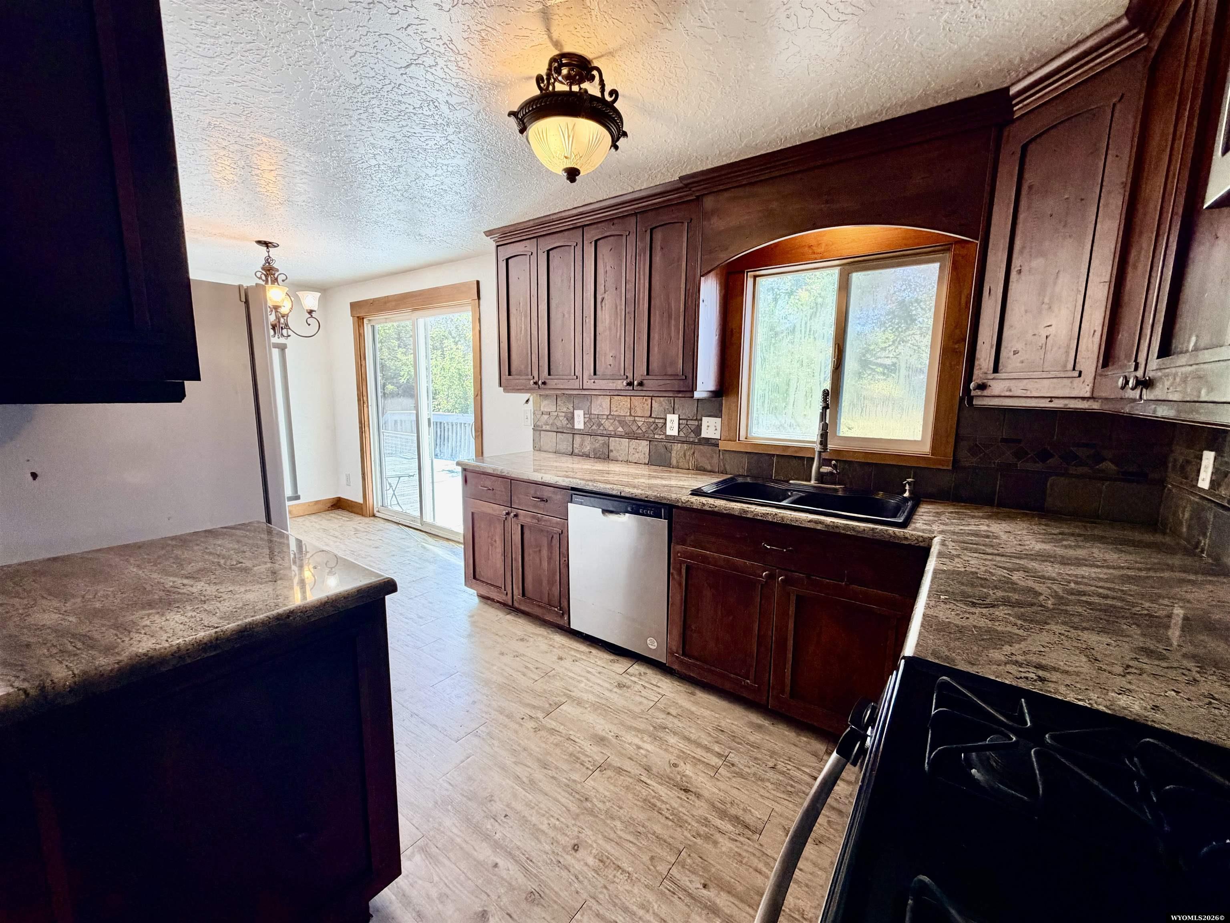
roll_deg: -0.8
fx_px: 497
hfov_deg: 102.1
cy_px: 462
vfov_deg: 85.7
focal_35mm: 14
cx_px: 615
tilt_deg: -8.3
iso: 160
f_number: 2.2
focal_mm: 2.22
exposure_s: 1/120
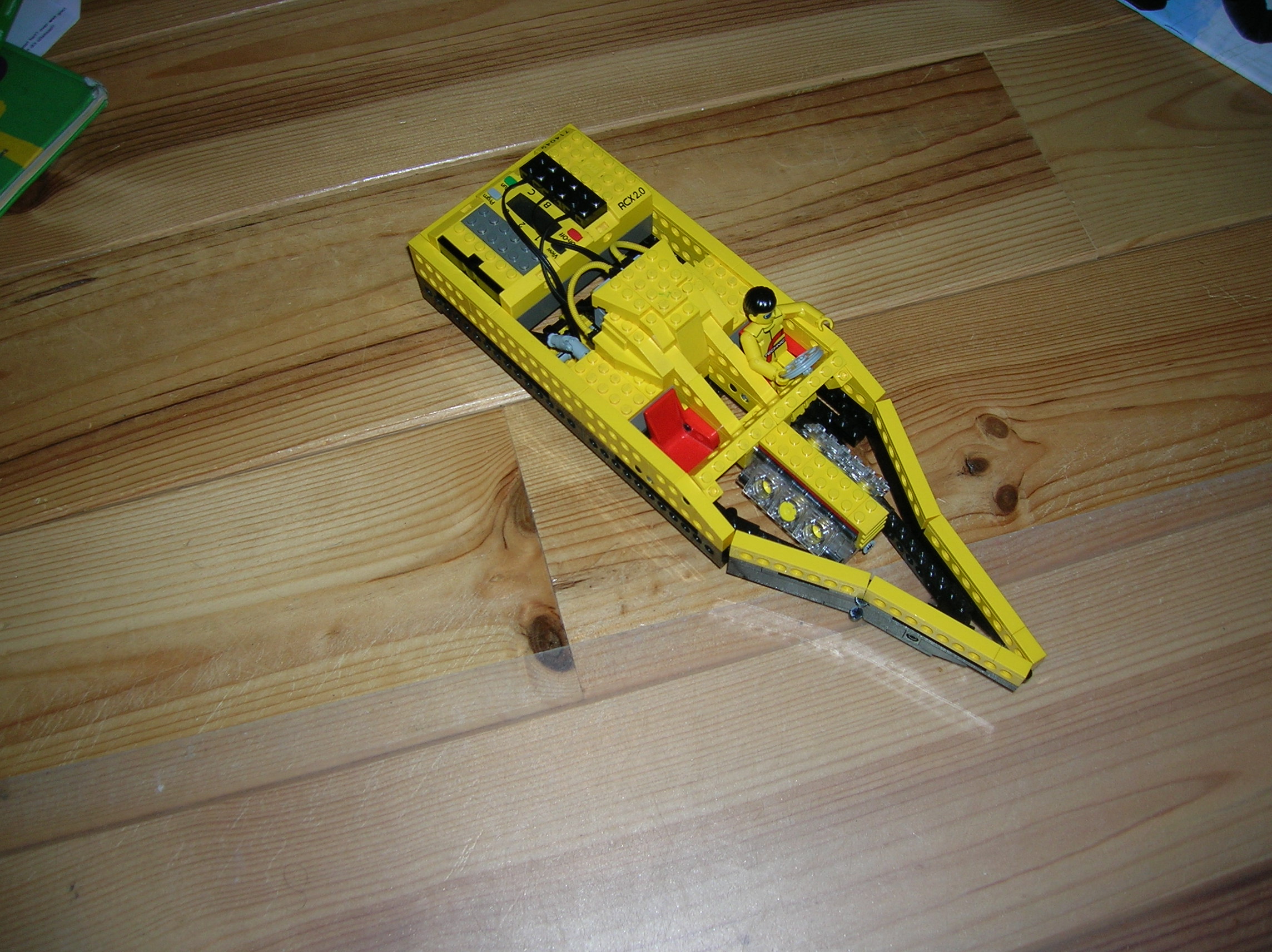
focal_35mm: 34
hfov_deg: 54.0
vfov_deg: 41.7
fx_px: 1248
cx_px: 636
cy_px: 476
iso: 50
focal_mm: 5.7
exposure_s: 1/60.1
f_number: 2.9
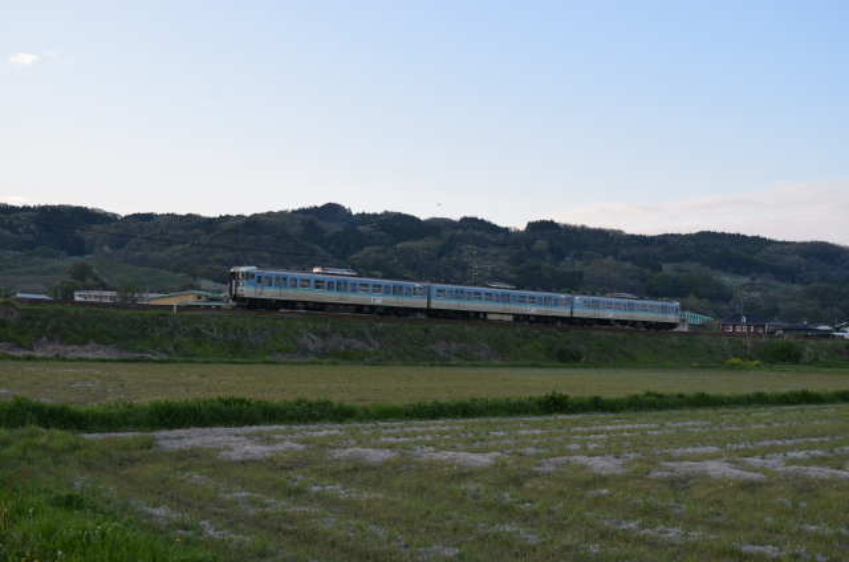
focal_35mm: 40
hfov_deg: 48.0
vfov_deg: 32.9
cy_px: 281
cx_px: 424
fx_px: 953
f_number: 6.3
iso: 400
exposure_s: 1/400
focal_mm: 27
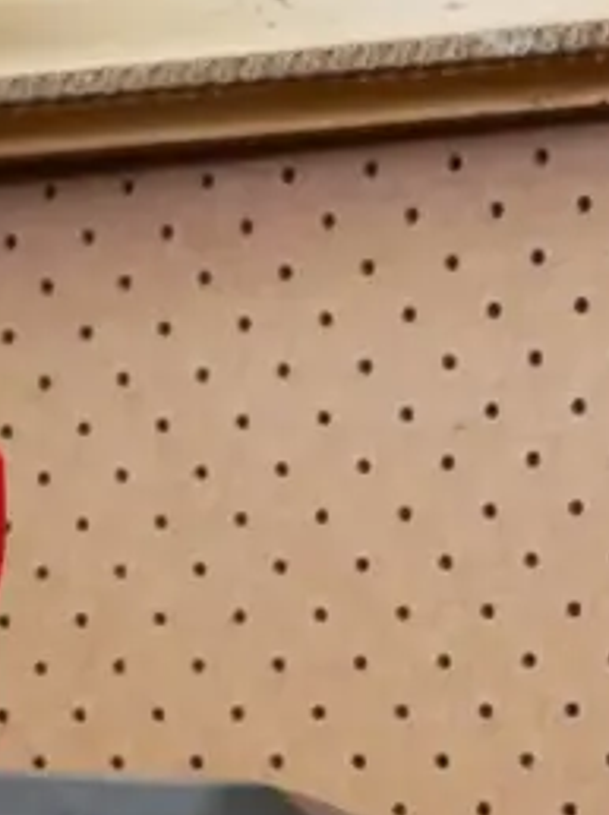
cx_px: 1123
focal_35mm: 143
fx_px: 3360
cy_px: 1156
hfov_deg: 9.8
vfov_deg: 13.2
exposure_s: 1/60
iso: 3200
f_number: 3.9
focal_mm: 18
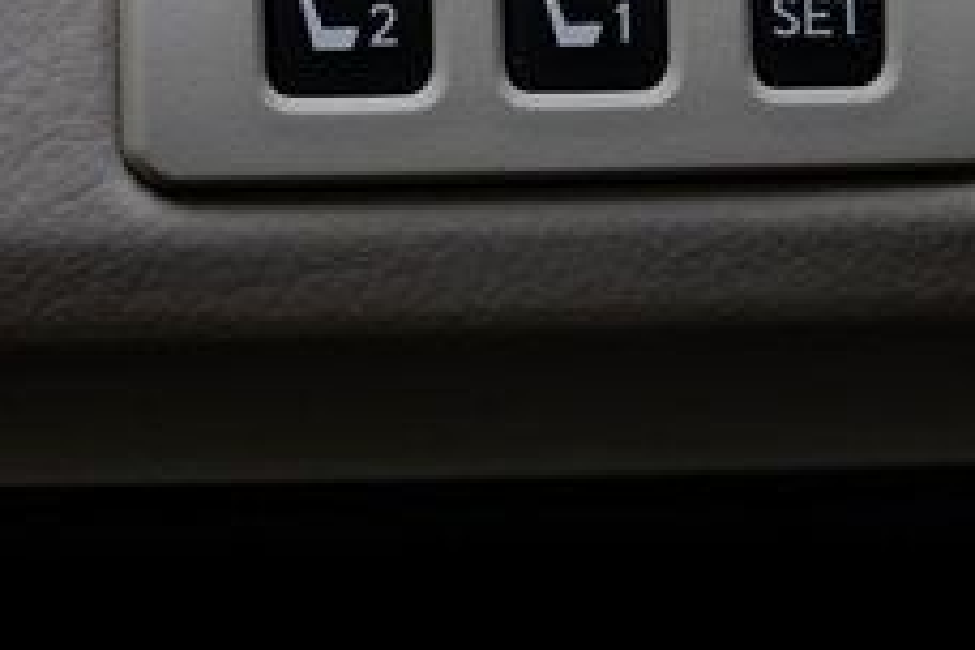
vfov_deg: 8.4
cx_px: 505
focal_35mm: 163
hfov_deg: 12.6
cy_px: 2
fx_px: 4414
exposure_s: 1/320
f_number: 4.5
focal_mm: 58
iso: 640
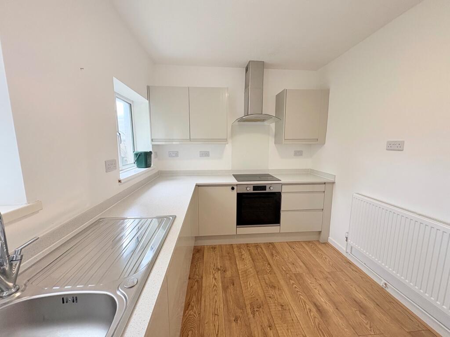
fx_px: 182
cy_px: 168
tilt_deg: -8.5
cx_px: 225
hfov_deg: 102.1
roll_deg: +0.5
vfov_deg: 85.7
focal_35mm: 14
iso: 160
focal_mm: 2.22
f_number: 2.2
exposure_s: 1/100
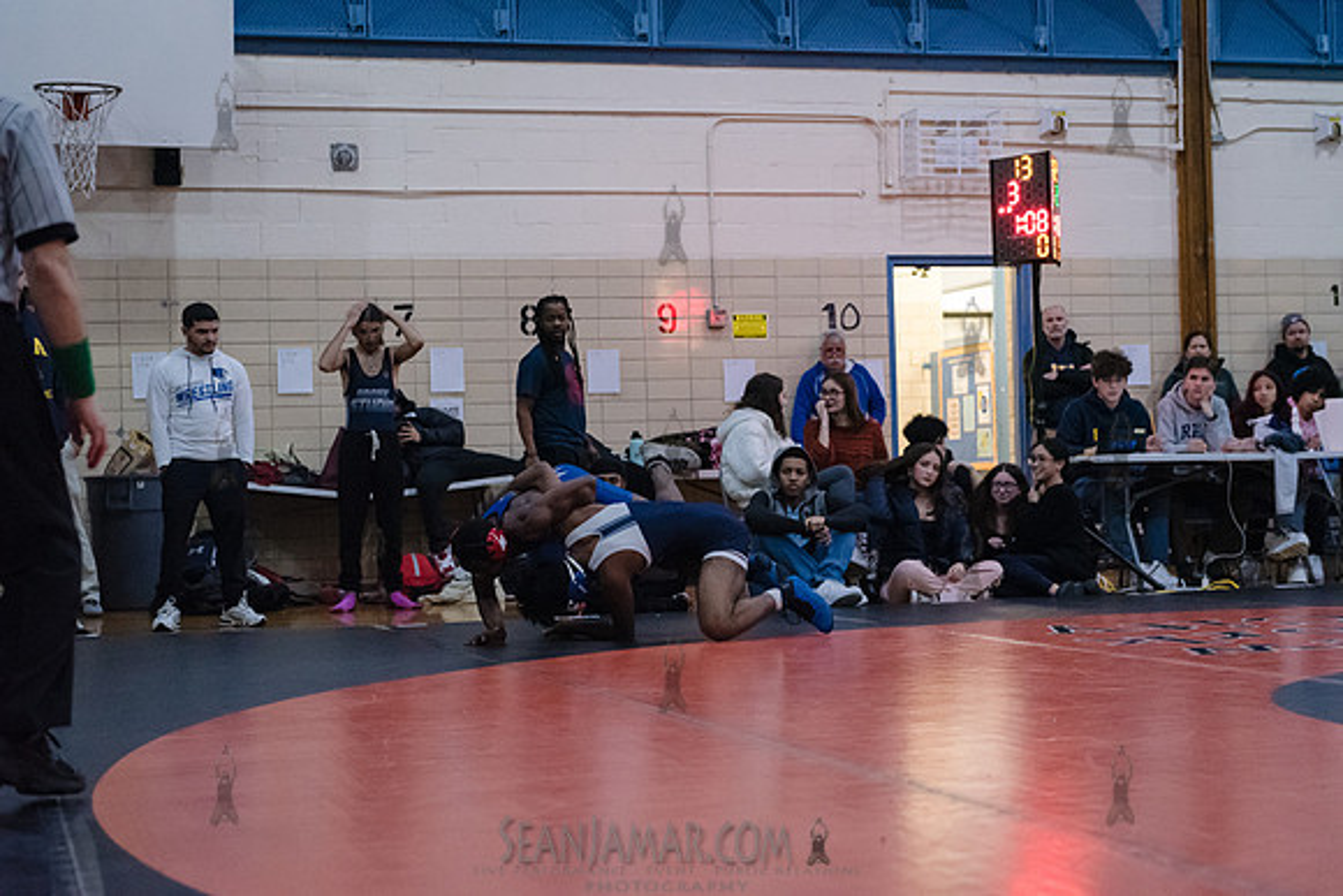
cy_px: 448
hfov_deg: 32.4
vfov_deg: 21.9
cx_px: 672
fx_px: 2313
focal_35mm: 62
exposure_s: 1/400
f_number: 3.2
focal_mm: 62
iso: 8000
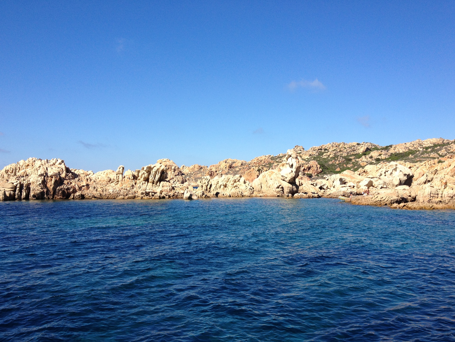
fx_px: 473
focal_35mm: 36
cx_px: 230
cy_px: 174
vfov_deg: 39.7
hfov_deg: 51.4
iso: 64
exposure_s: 1/1727
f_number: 2.4
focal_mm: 4.28
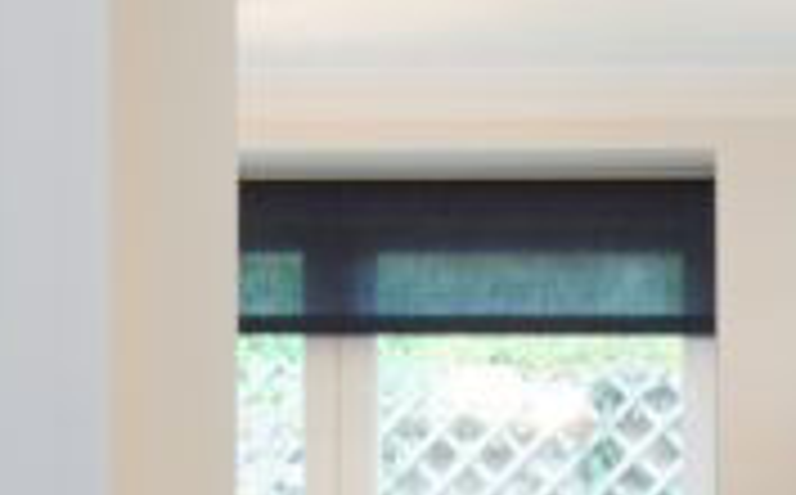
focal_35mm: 156
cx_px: 1277
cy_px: 657
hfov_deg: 12.6
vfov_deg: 8.3
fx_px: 3379
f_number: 9
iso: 400
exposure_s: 1/2.5
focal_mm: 26
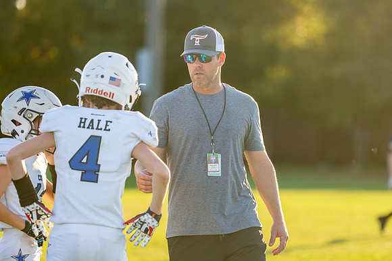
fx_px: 2795
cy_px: 145
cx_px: 227
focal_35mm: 257
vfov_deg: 5.4
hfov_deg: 8.0
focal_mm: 200
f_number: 2.8
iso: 320
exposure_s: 1/2000
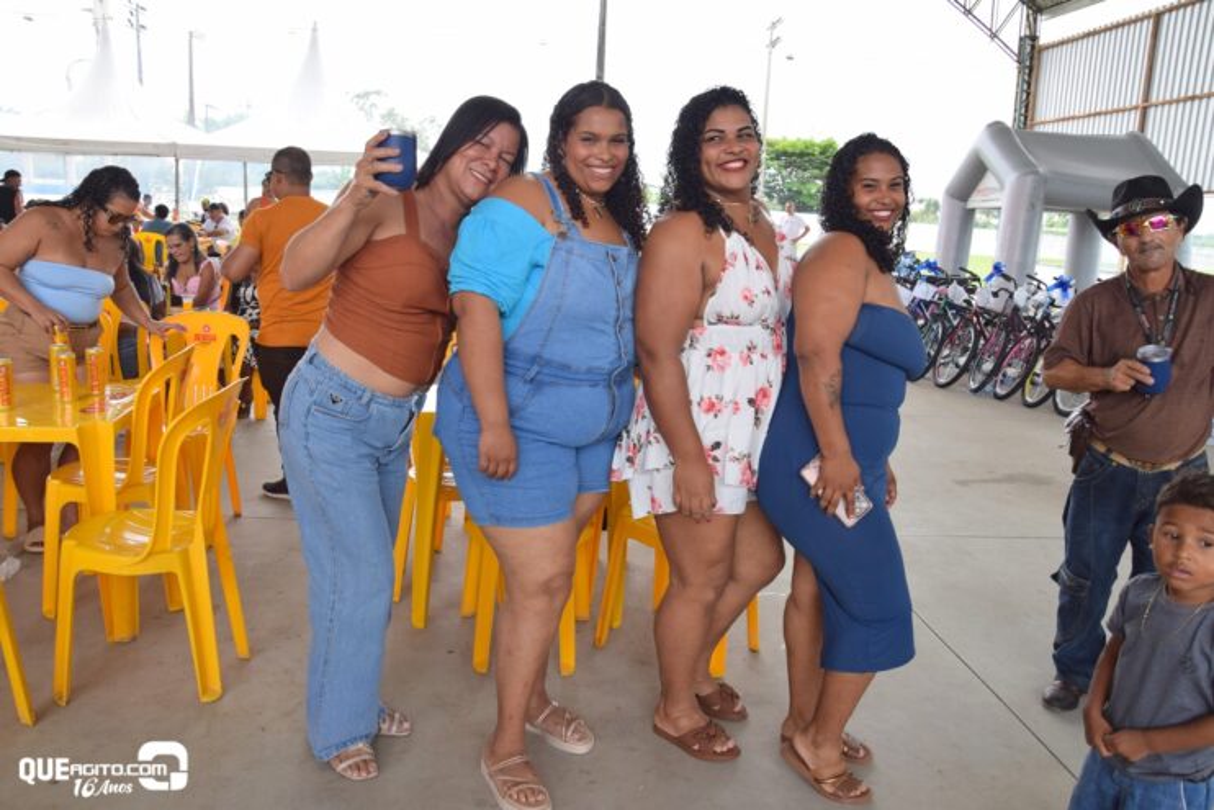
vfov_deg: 47.9
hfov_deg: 67.4
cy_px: 405
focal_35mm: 27
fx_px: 911
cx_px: 607
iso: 400
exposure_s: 1/200
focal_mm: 18
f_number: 7.1
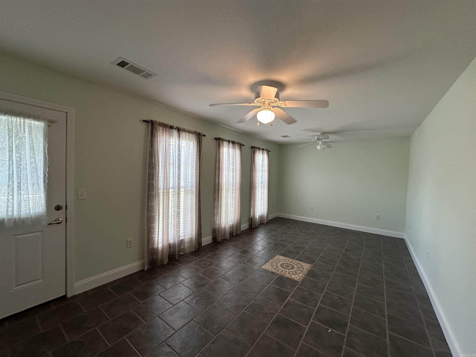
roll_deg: -2.0
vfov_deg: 85.7
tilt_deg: -1.2
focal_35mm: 14
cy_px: 178
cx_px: 238
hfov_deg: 102.1
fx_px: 193
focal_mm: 2.22
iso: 200
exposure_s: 1/120
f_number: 2.2
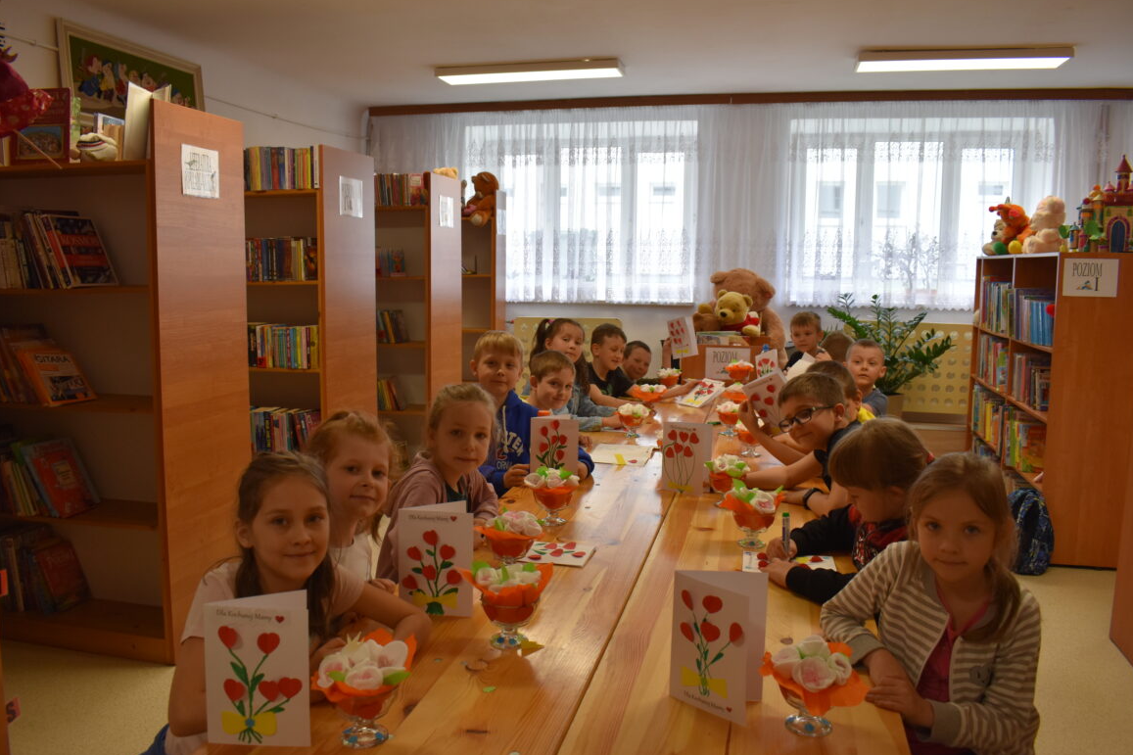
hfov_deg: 65.5
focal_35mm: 28
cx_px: 553
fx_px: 881
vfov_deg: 46.4
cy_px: 377
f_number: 5
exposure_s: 1/100
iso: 400
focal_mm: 18
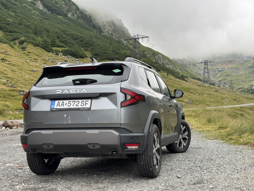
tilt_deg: +2.7
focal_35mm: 48
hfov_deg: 39.7
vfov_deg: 30.3
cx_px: 127
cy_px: 96
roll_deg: +0.2
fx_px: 352
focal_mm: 6.76
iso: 50
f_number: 1.78
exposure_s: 1/129
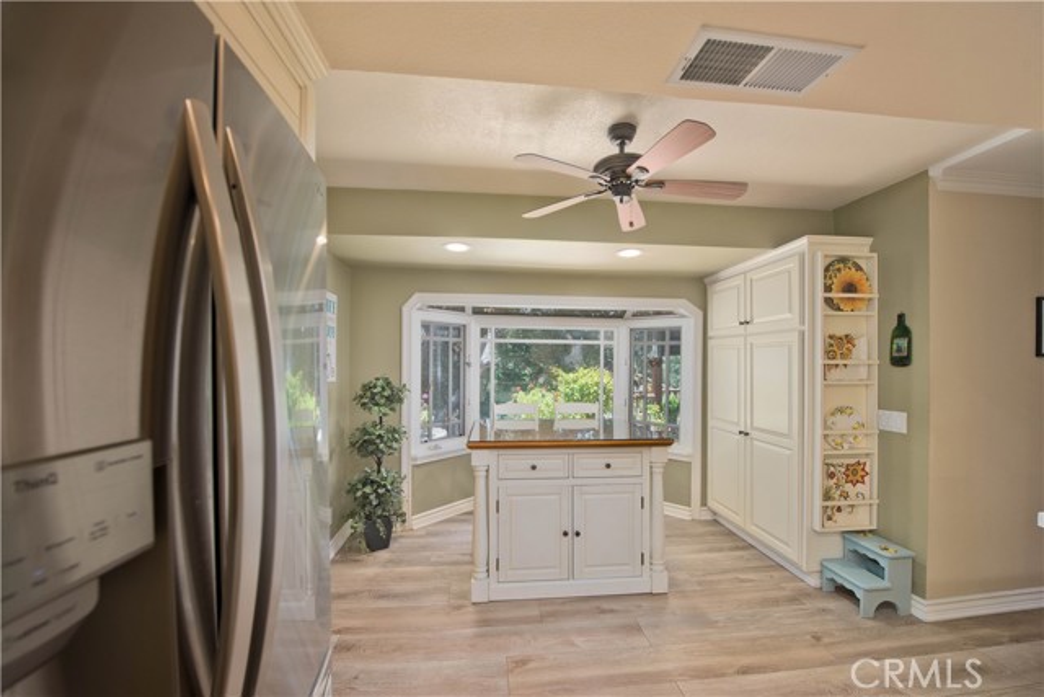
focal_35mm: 14
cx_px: 522
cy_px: 348
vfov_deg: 81.2
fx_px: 406
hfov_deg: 104.2
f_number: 5.6
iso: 400
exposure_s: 1/320
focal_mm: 14
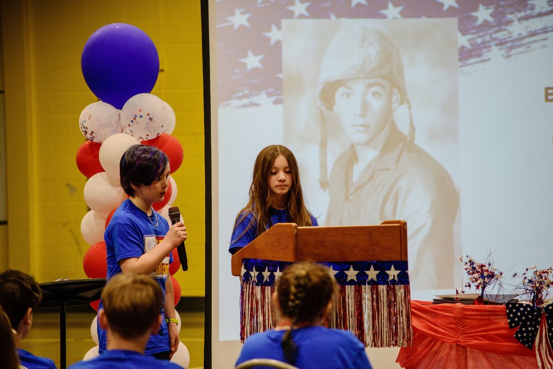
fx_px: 3572
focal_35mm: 232
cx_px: 276
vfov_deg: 5.9
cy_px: 184
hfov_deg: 8.9
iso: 640
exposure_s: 1/200
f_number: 5
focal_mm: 155
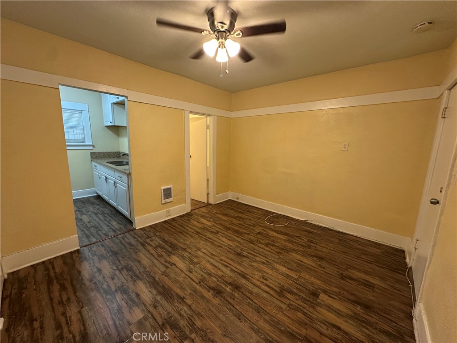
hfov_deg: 102.1
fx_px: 185
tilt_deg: -8.6
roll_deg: -1.9
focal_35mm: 14
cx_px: 228
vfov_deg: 85.7
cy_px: 172
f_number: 2.2
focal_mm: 2.22
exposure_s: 1/60
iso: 200
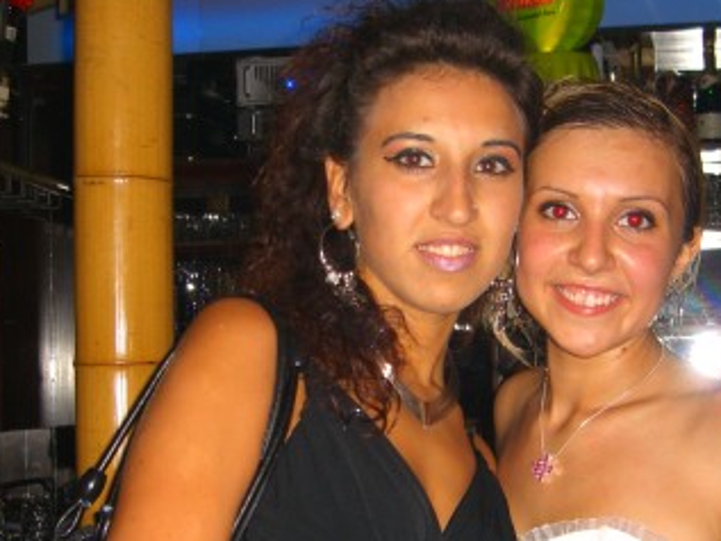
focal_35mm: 72
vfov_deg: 20.3
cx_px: 378
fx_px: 1500
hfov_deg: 27.0
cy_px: 386
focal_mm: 7.9
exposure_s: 1/60
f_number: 2.8
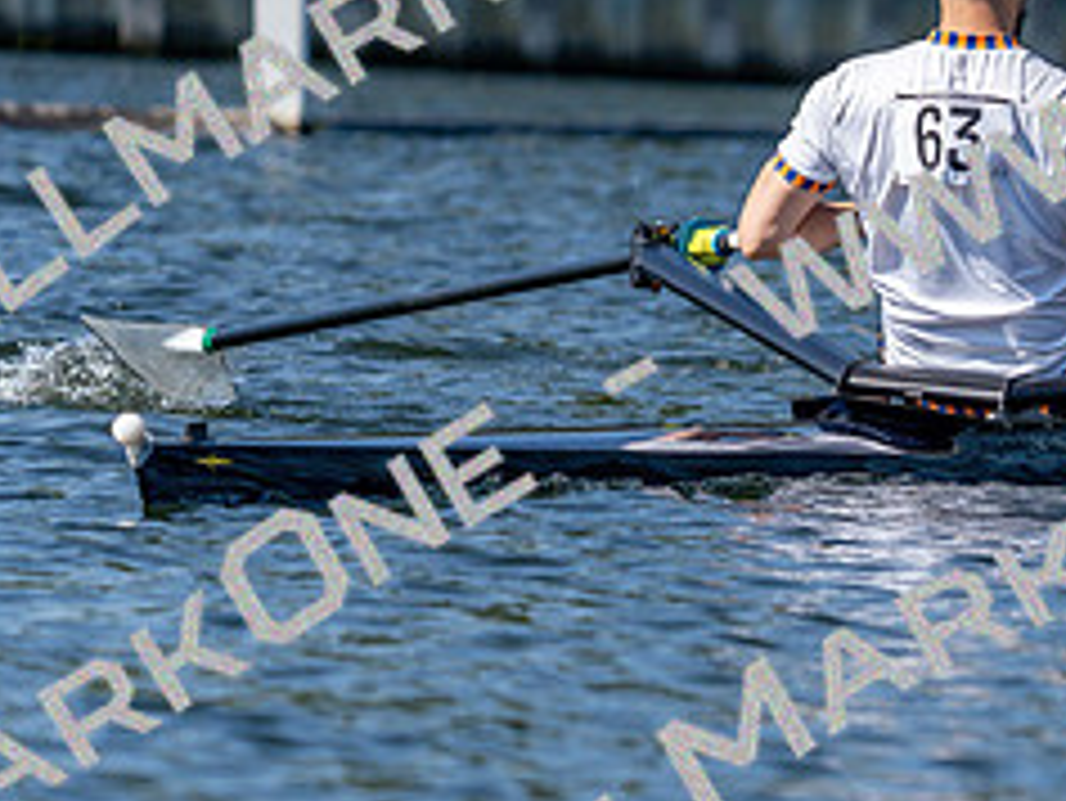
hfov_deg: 3.0
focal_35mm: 663
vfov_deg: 2.2
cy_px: 353
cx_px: 1286
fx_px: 20427
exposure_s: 1/1600
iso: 200
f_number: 5.6
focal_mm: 282
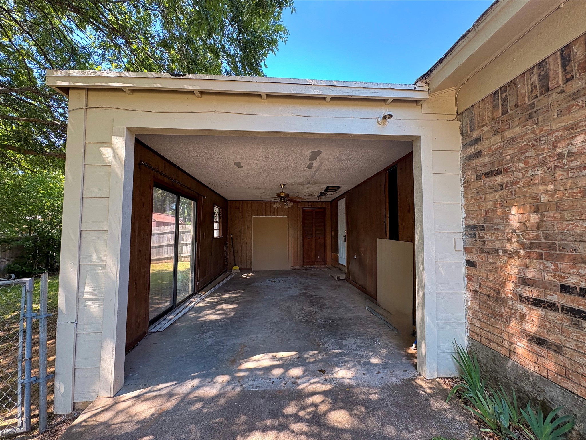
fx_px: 237
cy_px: 220
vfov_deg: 85.7
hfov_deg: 102.1
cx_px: 293
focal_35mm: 14
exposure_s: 1/100
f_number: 2.2
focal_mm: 2.22
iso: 80
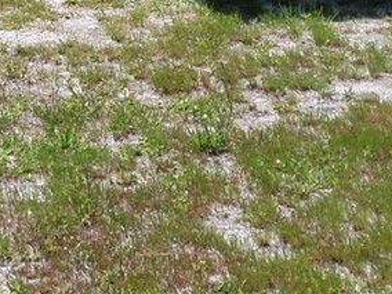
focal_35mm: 141
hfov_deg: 13.8
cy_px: -322
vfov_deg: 9.7
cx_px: 17
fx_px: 1597
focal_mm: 4.5
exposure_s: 1/1500
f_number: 2.5
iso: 80
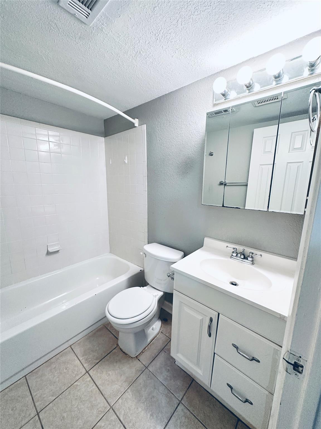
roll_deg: -0.8
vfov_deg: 102.1
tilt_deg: -10.1
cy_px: 214
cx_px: 160
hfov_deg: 85.7
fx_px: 173
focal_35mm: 14
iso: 250
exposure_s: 1/120
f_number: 2.2
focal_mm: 2.22
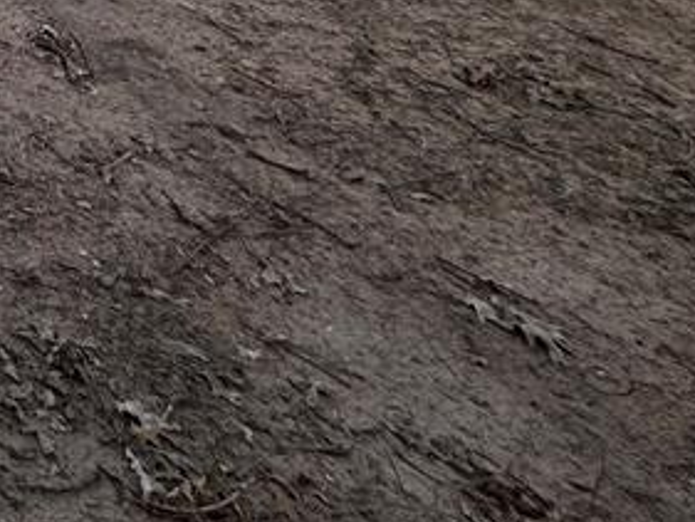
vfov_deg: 20.4
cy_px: -416
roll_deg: -0.8
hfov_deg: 24.2
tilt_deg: -7.0
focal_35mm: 51
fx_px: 1024
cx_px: -460
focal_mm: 2.22
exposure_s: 1/197
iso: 40
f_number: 2.2
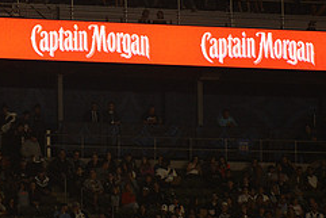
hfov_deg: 4.3
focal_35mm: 481
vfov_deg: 2.9
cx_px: 114
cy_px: 64
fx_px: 4358
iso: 1600
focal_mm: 200
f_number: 2.8
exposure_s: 1/3200
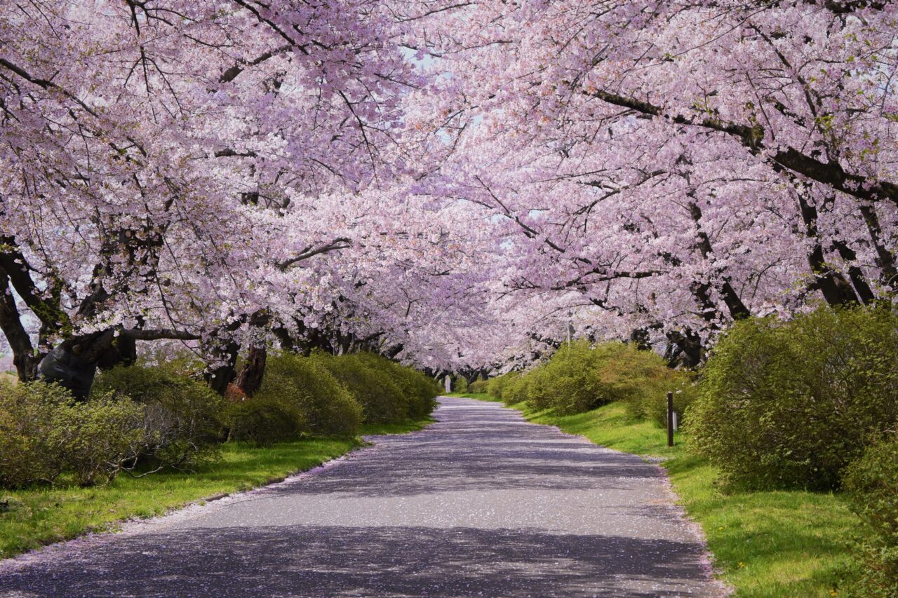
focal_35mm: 75
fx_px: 1870
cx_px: 449
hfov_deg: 27.0
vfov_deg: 18.2
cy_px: 299
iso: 160
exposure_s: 1/400
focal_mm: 50
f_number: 6.3
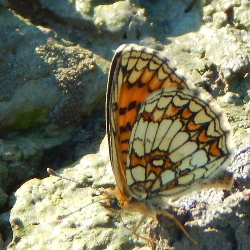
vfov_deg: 5.3
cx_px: 166
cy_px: 145
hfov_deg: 5.3
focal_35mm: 331
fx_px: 2705
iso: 125
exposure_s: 1/160
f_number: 5.6
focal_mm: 41.7
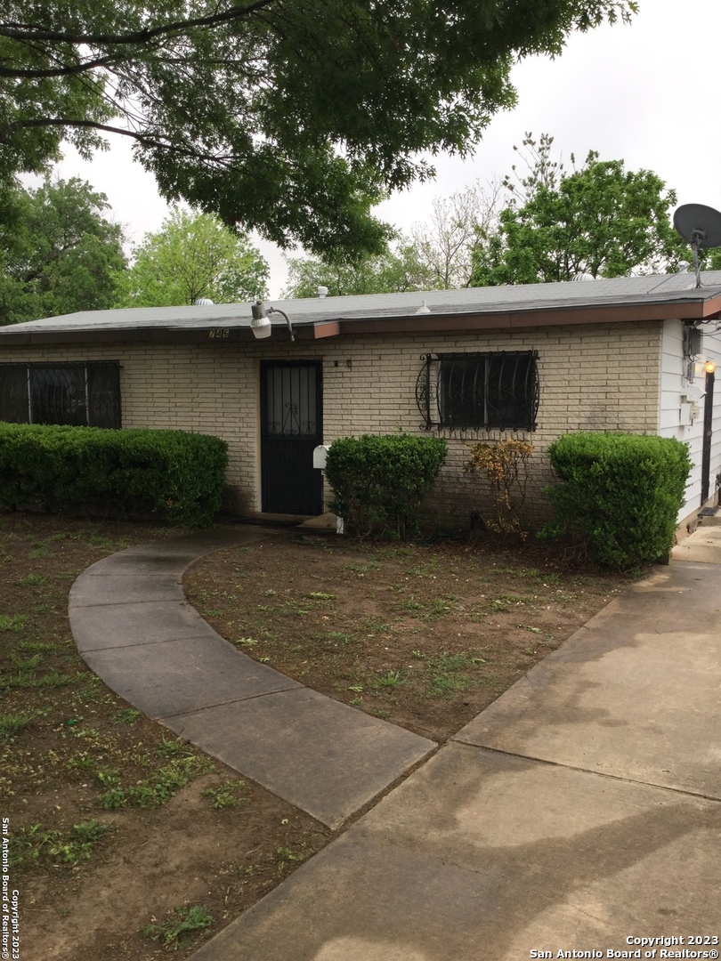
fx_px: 861
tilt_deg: -6.4
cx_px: 360
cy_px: 480
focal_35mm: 31
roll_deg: +0.9
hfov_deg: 45.4
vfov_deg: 58.4
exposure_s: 1/206
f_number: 2.4
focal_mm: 3.3
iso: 25
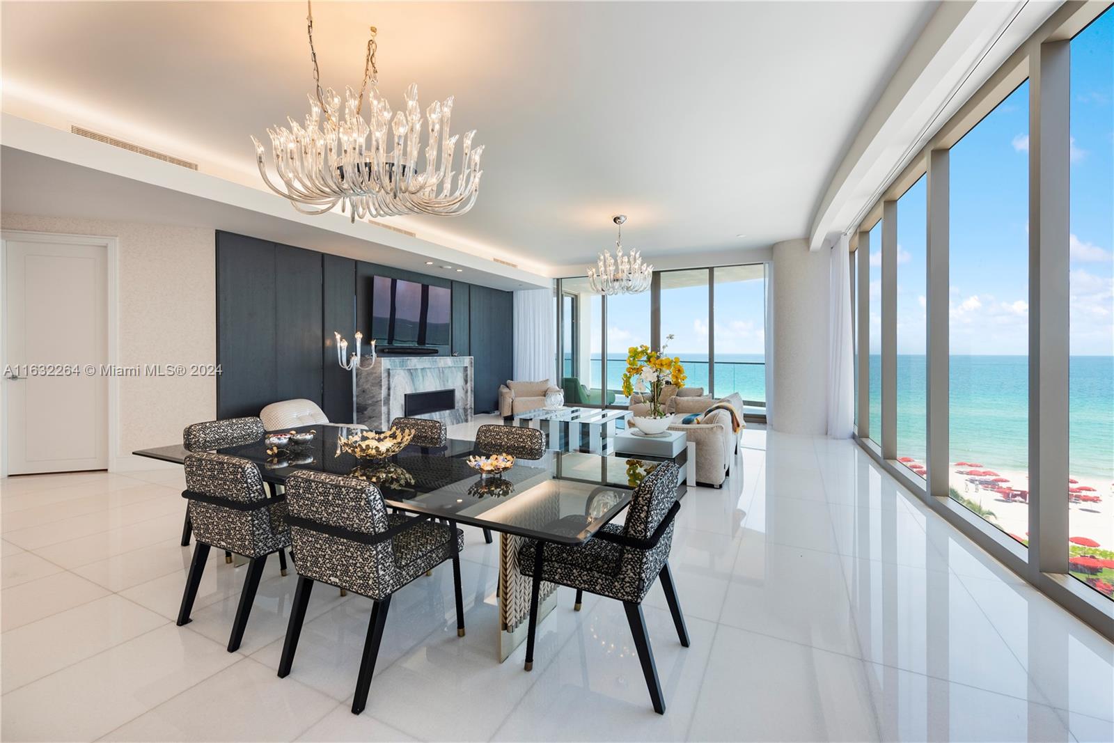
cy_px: 372
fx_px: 495
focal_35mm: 16
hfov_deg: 96.7
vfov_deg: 73.8
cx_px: 557
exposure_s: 1/160
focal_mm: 16
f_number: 9
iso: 400
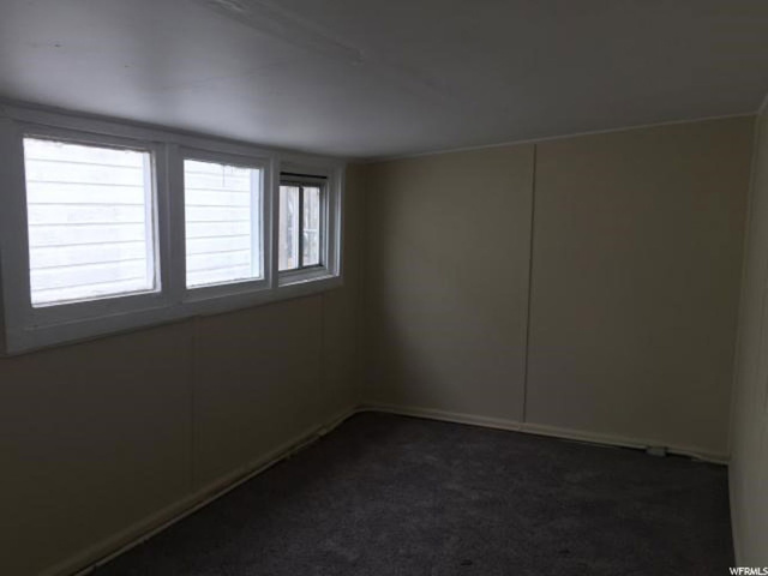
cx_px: 384
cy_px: 288
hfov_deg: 61.7
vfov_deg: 48.2
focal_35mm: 29
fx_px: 643
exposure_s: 1/60
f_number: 2.2
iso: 32
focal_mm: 4.15
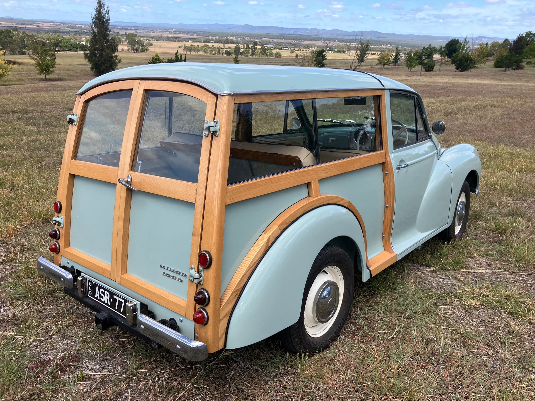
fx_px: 433
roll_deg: -3.5
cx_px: 268
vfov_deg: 49.7
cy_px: 200
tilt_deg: -20.2
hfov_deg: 63.4
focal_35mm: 28
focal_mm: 3.99
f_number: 1.8
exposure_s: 1/1156
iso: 32
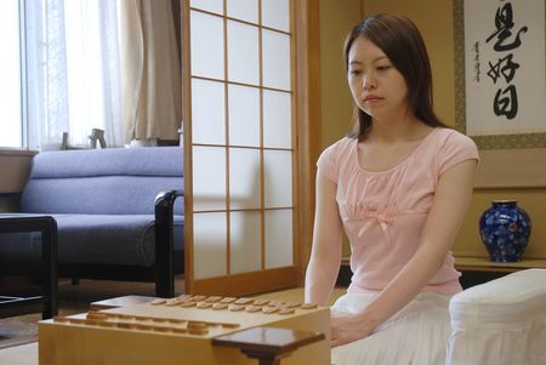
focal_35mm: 60
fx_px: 911
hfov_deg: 33.4
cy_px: 182
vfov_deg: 22.7
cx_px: 273
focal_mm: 40
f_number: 4.5
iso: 200
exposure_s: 1/30
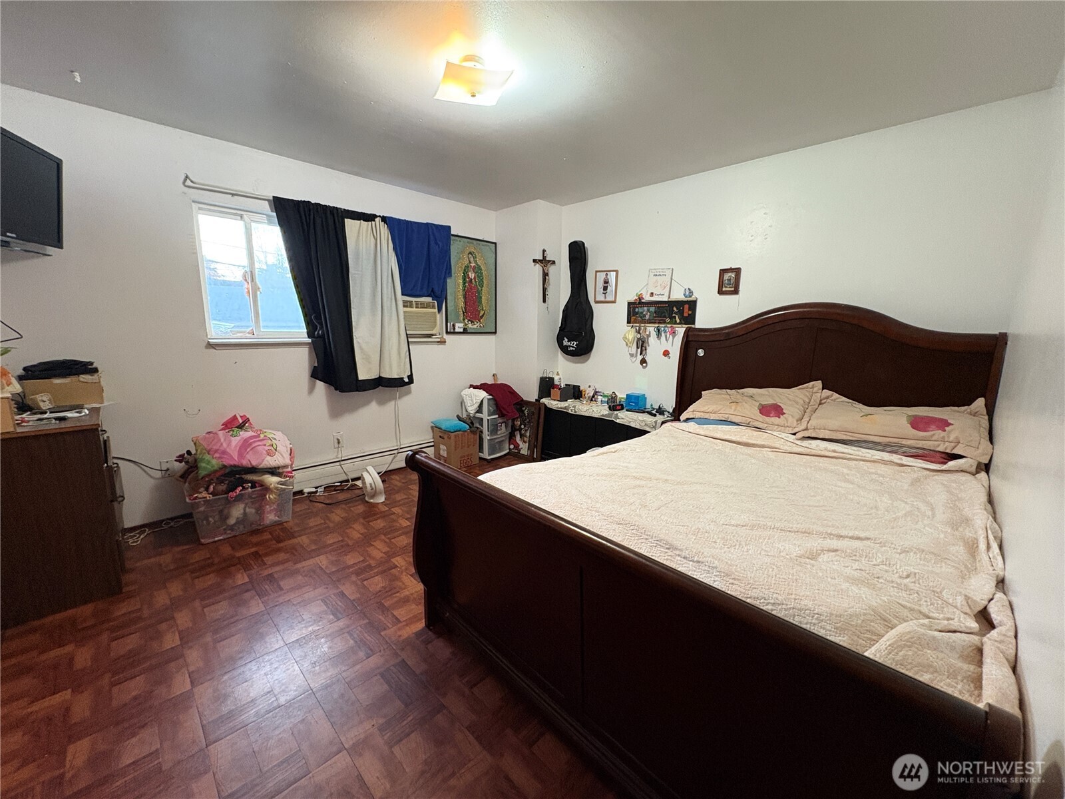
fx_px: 431
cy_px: 400
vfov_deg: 85.7
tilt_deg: -9.1
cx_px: 532
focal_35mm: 14
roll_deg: -0.6
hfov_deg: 102.1
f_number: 2.2
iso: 400
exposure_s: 1/60
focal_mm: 2.22
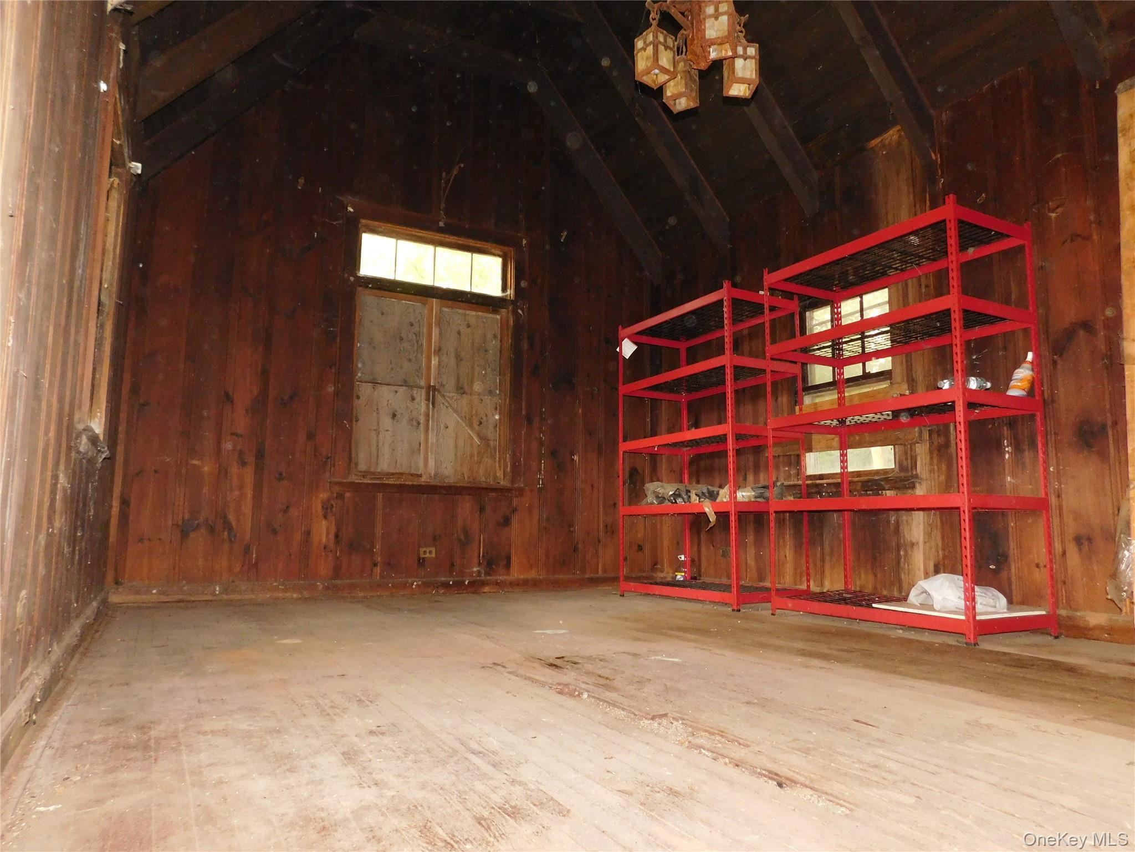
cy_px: 426
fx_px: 754
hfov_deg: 73.9
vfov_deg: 58.9
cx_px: 568
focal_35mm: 23
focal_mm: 4
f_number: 3
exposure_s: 1/30
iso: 450
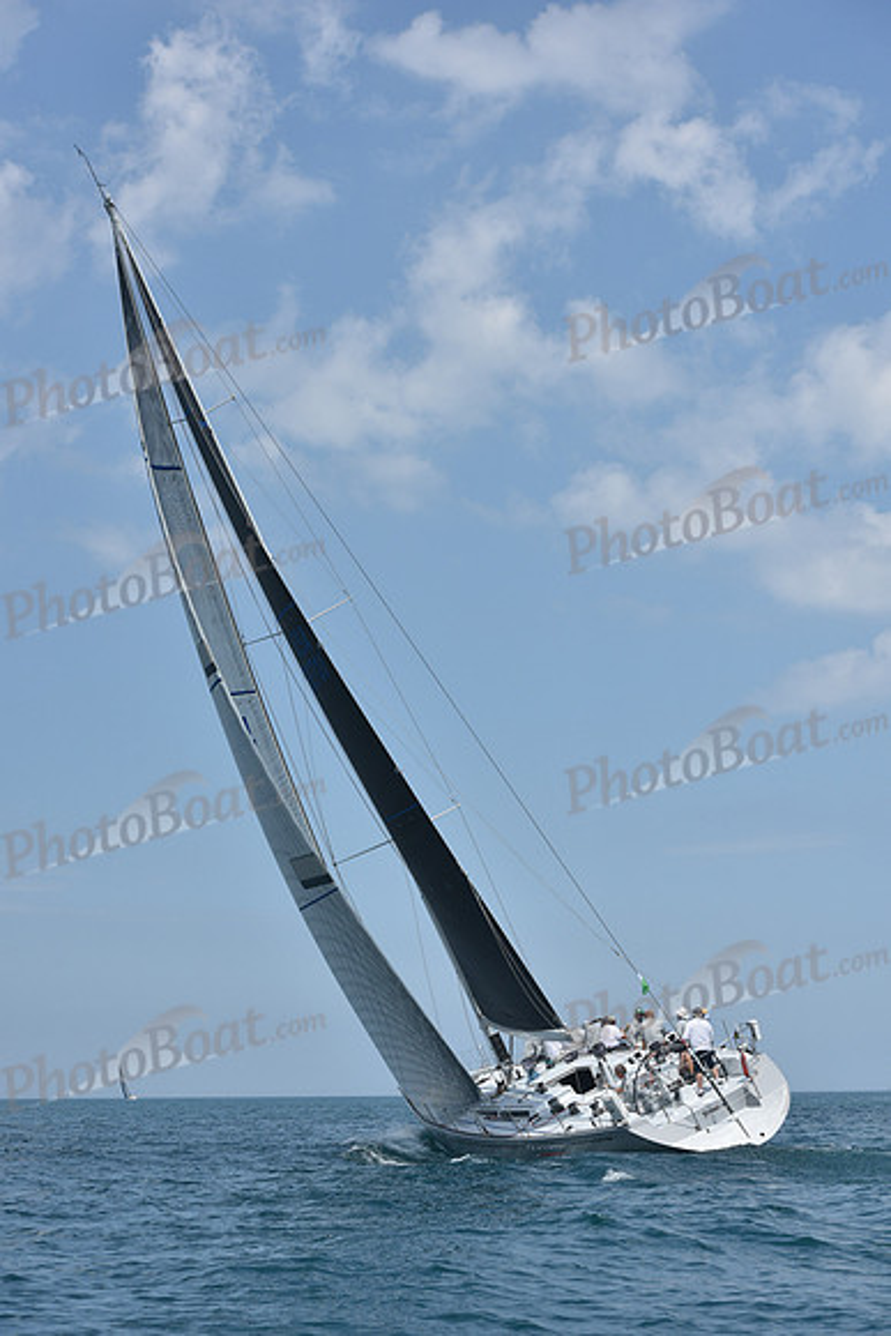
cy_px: 668
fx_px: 2597
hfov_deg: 19.5
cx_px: 446
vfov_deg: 28.8
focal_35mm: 70
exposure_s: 1/1250
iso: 250
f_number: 9
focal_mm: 70
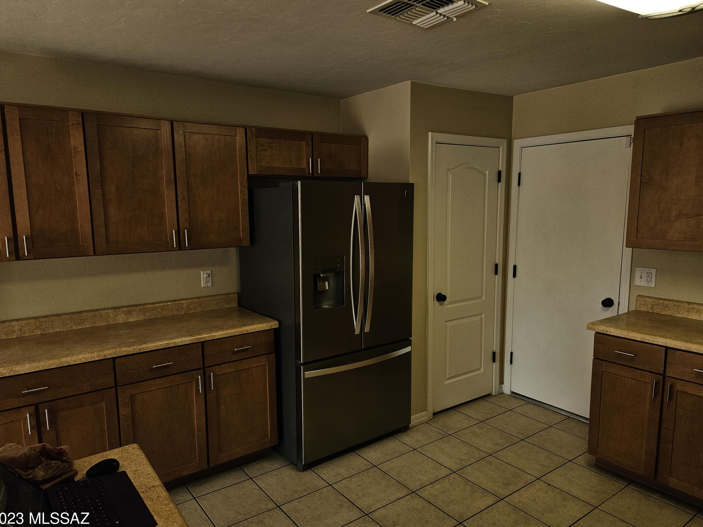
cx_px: 344
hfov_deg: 71.6
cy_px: 269
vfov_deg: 56.8
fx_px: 487
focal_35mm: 24
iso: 100
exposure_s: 1/359
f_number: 1.8
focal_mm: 5.4
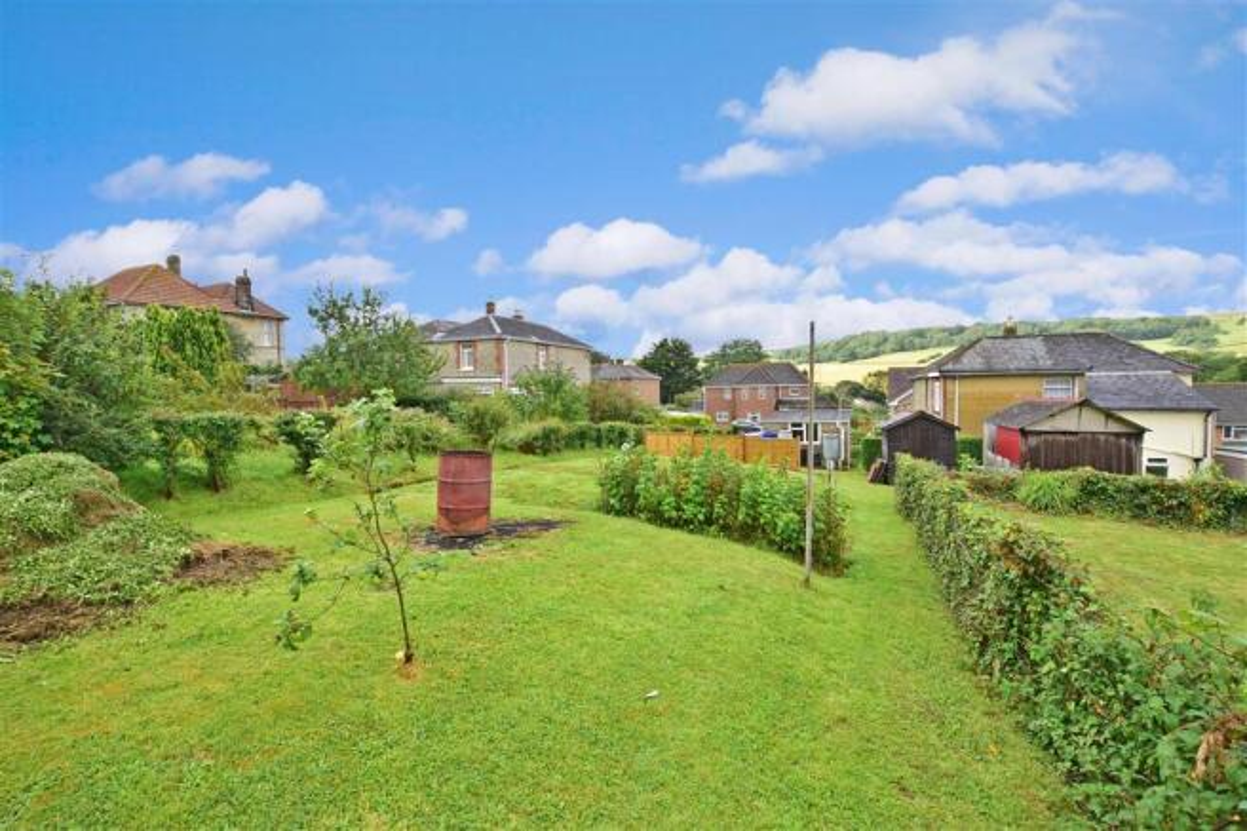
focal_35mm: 15
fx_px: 519
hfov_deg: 100.4
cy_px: 416
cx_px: 624
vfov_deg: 77.3
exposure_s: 1/200
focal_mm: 10
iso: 640
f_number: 14
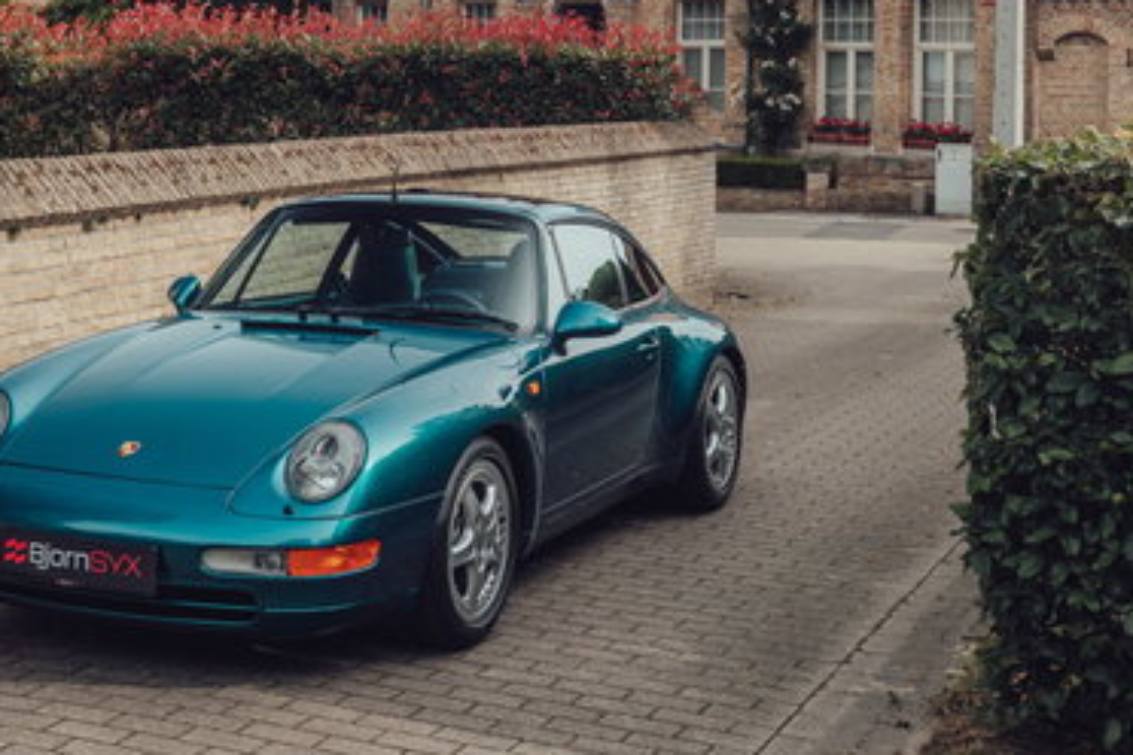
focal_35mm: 66
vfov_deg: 20.2
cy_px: 75
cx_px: 429
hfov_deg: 30.4
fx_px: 2077
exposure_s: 1/200
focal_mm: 32
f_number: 5.6
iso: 200
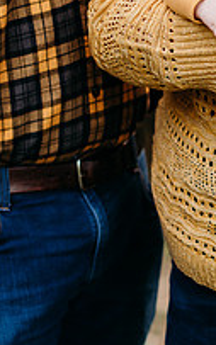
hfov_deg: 5.3
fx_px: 2334
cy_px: 28
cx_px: 303
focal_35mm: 248
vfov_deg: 8.4
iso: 125
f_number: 2.2
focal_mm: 85
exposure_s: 1/200
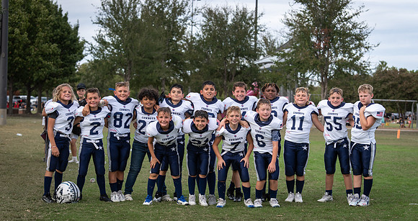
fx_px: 832
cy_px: 138
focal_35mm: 76
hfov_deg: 28.2
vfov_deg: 15.1
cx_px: 207
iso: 125
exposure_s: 1/400
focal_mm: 70
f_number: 4
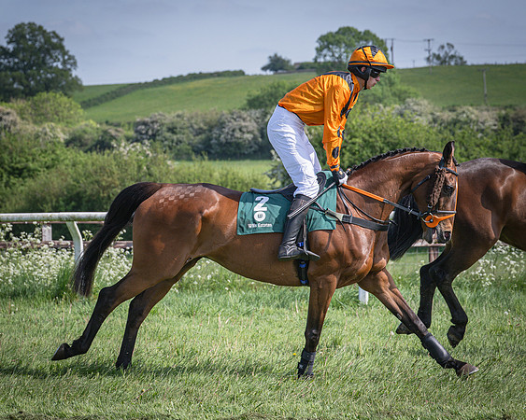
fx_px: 2217
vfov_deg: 10.8
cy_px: 199
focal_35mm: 142
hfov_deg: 13.5
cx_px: 191
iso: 200
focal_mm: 70
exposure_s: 1/1600
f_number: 4
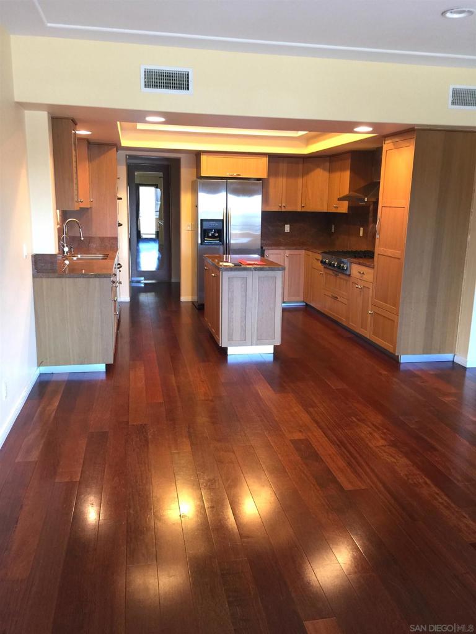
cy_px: 317
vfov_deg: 61.7
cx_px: 238
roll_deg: -0.9
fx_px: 532
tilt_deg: -11.0
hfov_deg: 48.2
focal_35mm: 29
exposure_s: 1/15
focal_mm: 4.15
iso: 64
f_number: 2.2
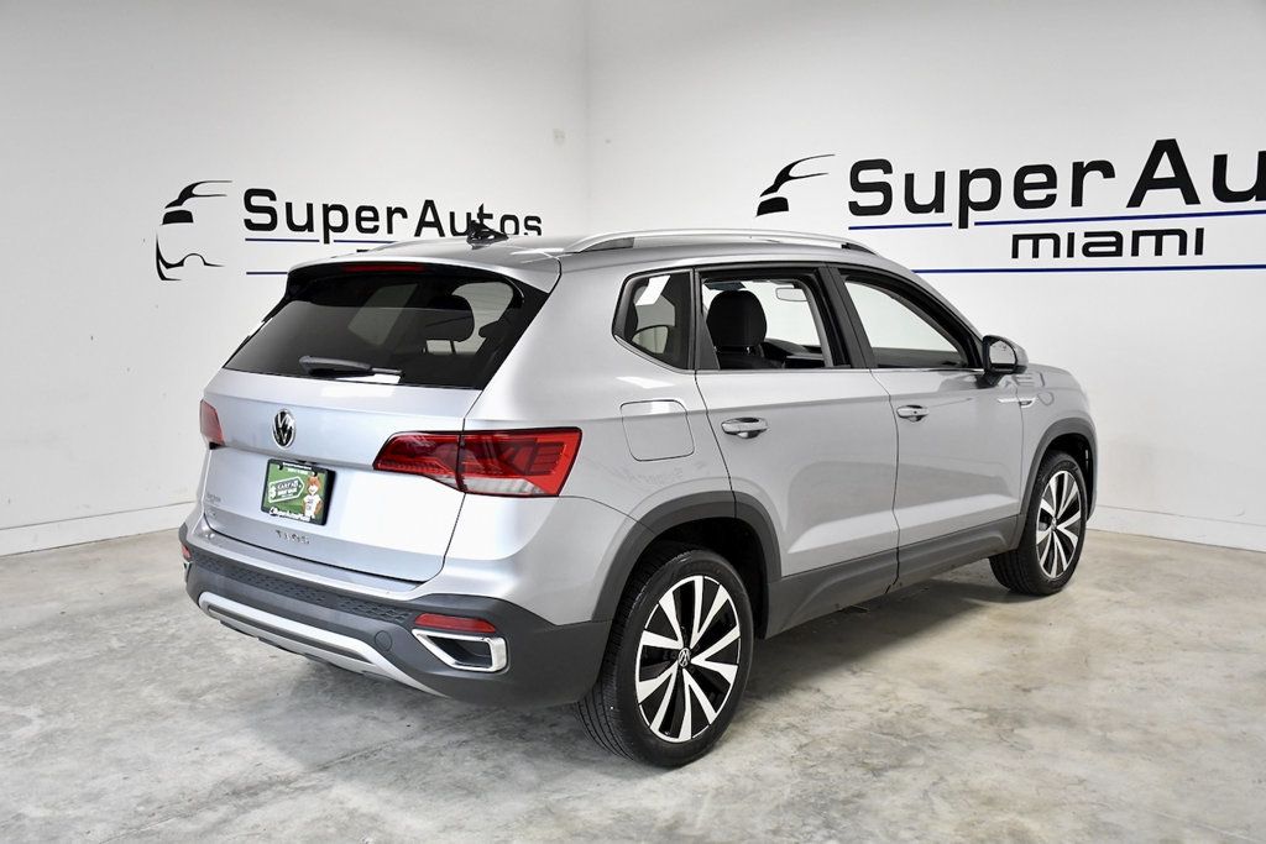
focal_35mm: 34
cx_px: 633
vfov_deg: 38.9
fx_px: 1196
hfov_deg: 55.8
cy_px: 422
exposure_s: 1/640
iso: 2500
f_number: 4.5
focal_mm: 23
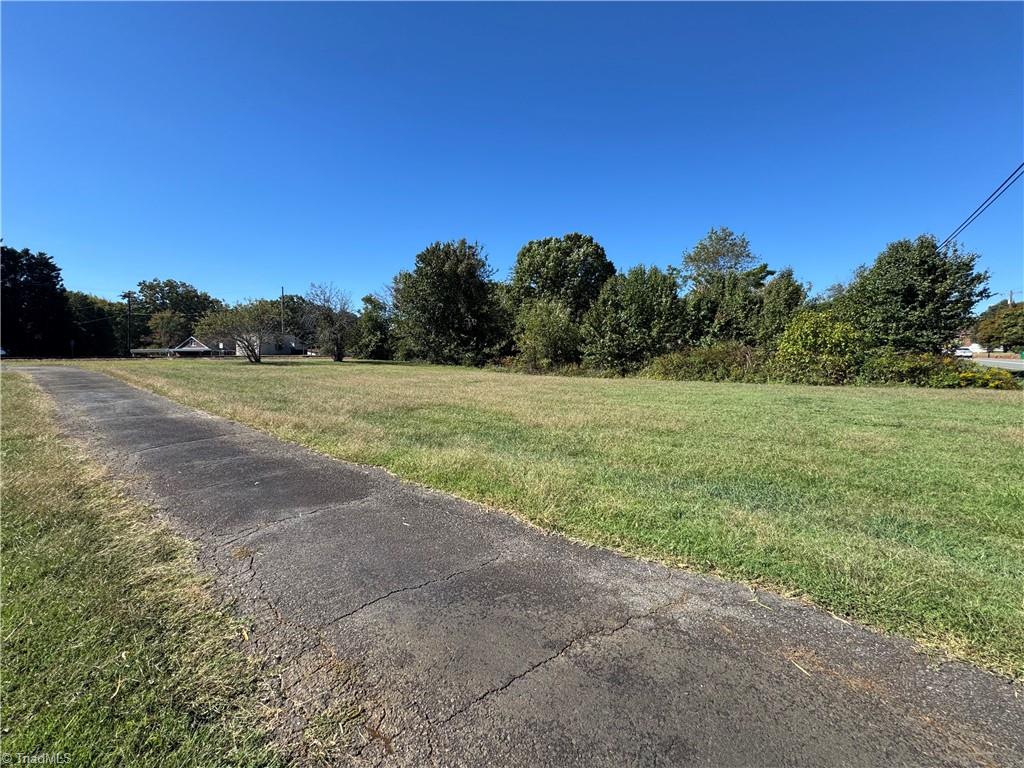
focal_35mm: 14
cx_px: 512
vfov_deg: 85.7
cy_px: 384
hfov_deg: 102.1
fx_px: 414
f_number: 2.2
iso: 40
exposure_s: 1/1078
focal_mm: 2.22
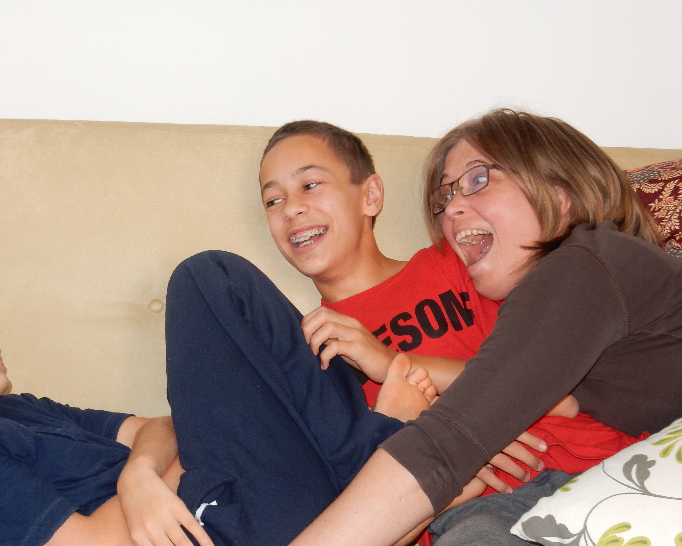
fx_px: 1433
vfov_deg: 21.6
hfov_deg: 26.6
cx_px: 227
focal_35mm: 71
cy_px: 277
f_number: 4.5
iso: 220
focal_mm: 9
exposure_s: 1/30
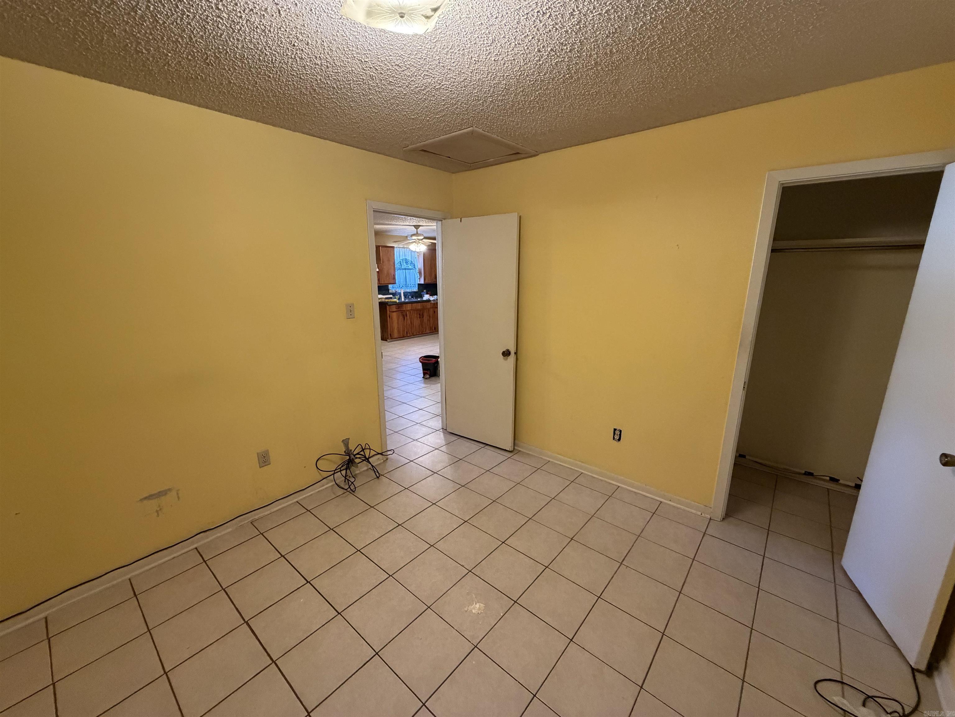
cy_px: 358
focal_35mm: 14
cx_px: 478
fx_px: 386
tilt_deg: -13.0
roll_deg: -0.1
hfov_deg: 102.1
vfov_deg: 85.7
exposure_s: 1/60
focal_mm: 2.22
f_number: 2.2
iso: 500
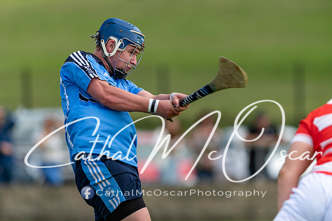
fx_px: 4151
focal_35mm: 450
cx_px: 166
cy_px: 110
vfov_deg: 3.1
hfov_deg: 4.6
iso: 100
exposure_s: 1/1600
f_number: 2.8
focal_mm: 300
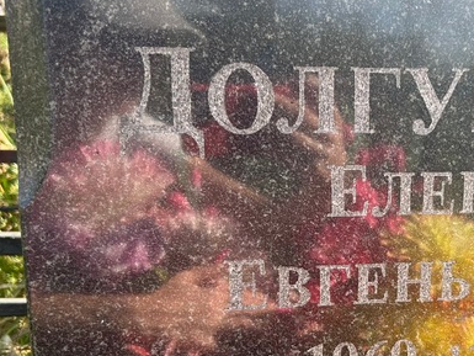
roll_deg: +0.1
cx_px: 351
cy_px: 273
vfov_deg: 26.6
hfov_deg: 34.8
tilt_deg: -13.9
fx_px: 740
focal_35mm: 54
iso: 50
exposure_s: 1/552
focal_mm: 5.7
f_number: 1.5
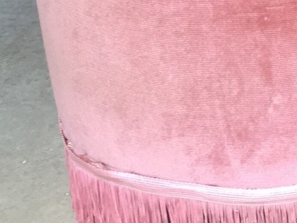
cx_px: 574
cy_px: -128
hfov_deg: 12.8
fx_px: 1167
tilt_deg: -17.1
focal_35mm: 136
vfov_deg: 10.5
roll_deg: +0.4
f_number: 2.2
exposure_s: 1/50
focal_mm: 4.15
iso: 40
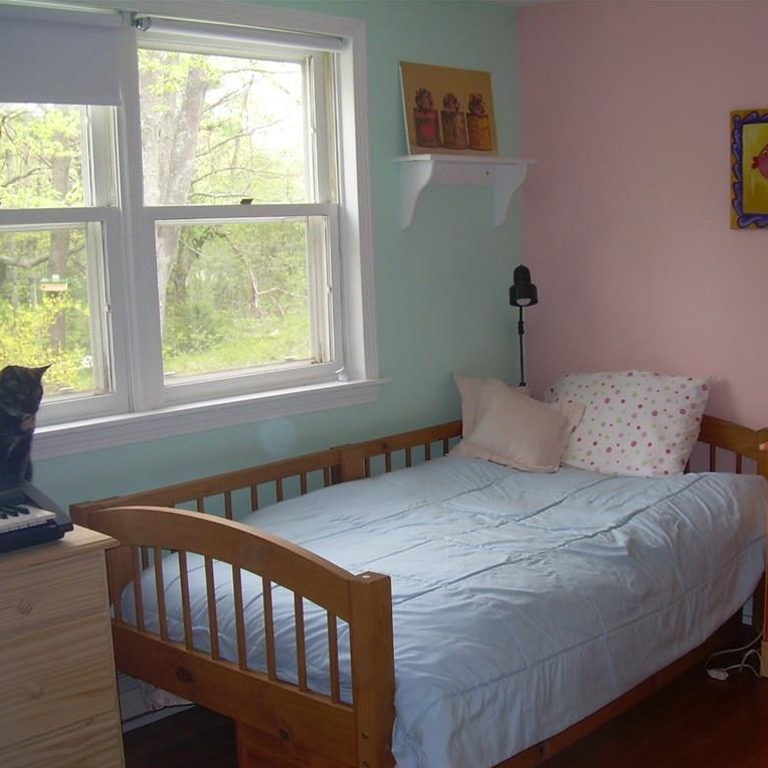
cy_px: 385
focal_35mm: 45
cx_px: 433
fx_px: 1130
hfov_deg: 37.5
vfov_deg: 37.6
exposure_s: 1/30
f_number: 2.8
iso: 50
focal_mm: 6.3
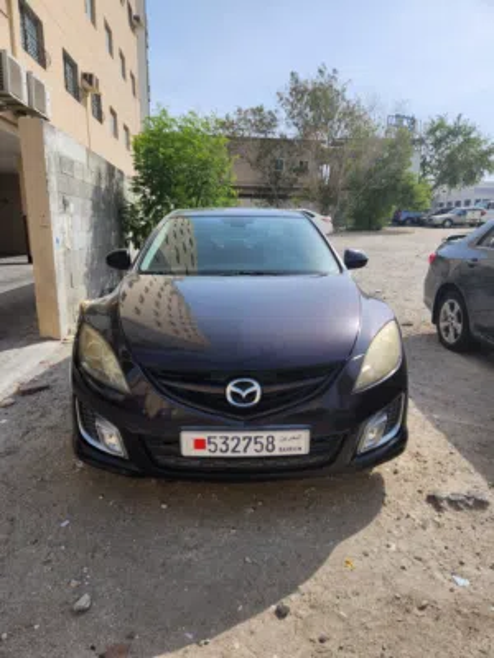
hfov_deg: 58.9
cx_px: 247
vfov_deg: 73.9
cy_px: 329
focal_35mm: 23
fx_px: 438
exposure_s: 1/2333
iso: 20
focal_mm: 5.4
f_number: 1.8
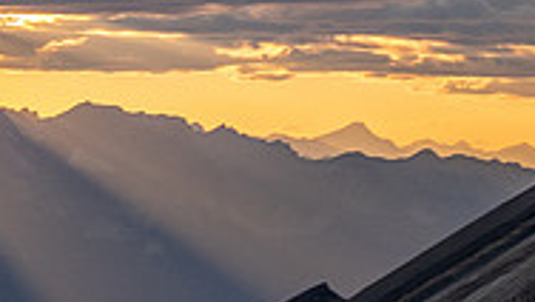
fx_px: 3052
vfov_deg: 5.7
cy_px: 164
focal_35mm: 215
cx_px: -131
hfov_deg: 9.9
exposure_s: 1/125
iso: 200
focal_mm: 32
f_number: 8
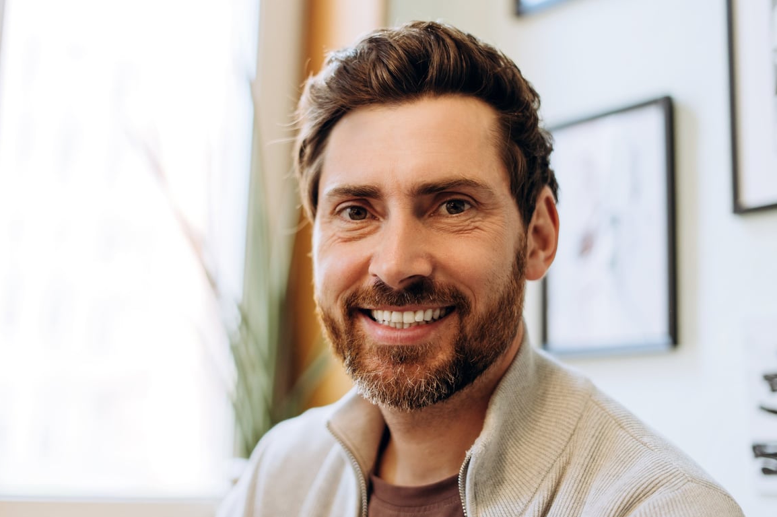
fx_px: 1122
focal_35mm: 52
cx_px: 378
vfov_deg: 26.0
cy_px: 268
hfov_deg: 38.2
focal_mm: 50
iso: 400
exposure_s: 1/500
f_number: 1.8
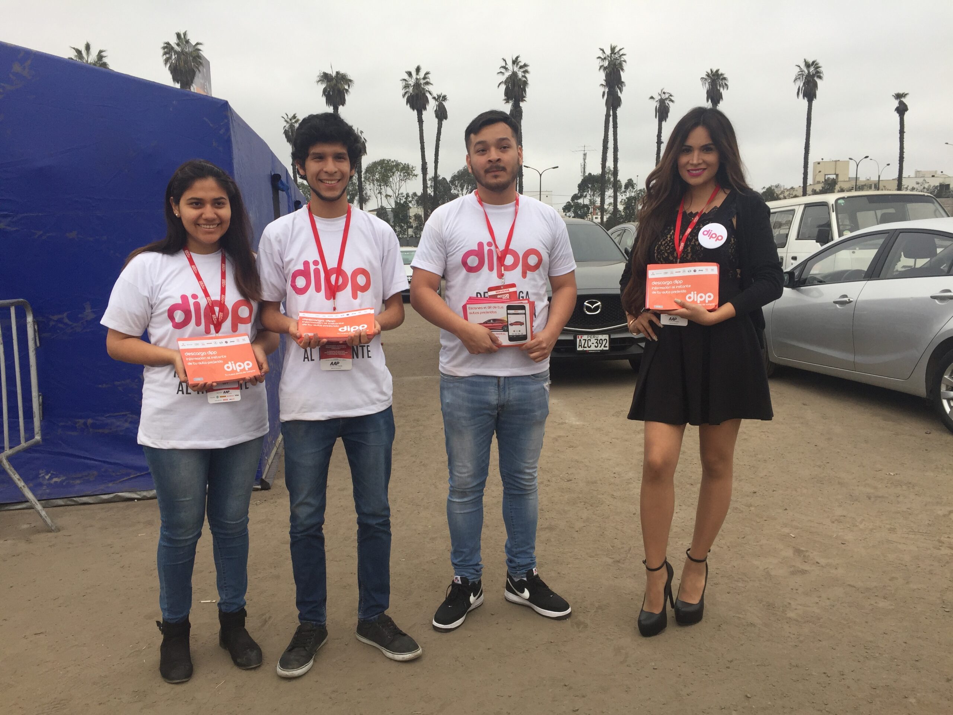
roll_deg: -0.2
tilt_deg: -9.1
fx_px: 798
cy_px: 358
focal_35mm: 29
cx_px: 476
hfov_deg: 61.7
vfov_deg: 48.2
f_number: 2.2
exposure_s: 1/286
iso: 32
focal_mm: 4.15
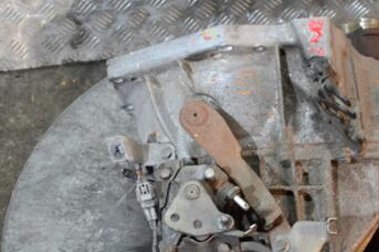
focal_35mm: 94
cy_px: 175
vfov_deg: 14.5
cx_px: 244
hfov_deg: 21.6
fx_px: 990
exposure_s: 1/30
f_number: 5
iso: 1800
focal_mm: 36
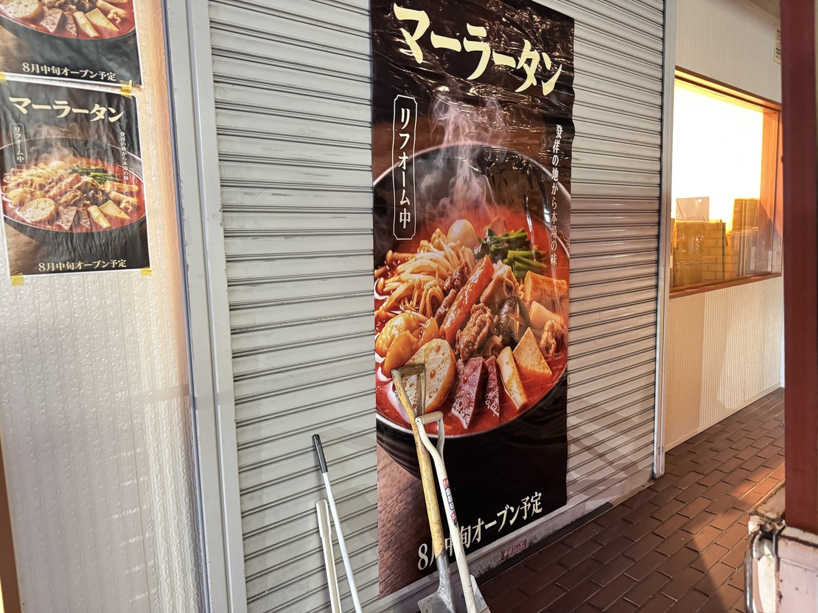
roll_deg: +2.2
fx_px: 567
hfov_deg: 71.6
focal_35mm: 24
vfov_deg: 56.8
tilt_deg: -6.3
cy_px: 306
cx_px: 409
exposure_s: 1/20
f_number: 1.78
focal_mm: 6.76
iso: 1600
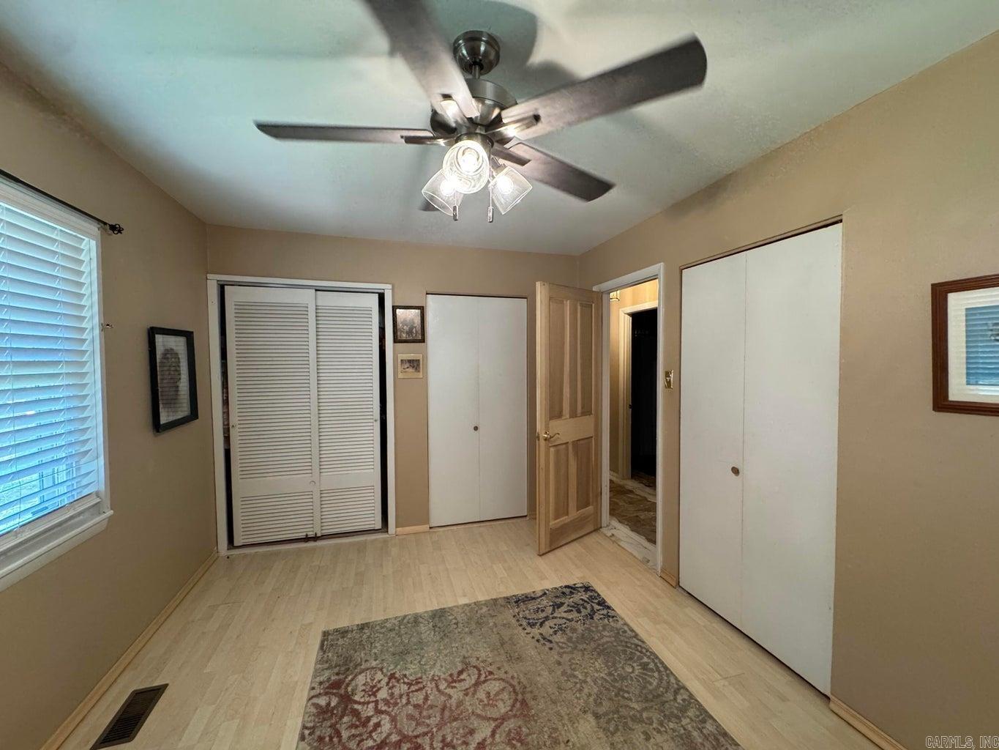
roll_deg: -0.4
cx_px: 500
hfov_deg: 102.1
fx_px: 404
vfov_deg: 85.7
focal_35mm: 14
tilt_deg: -2.1
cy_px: 375
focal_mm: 2.22
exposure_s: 1/60
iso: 400
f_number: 2.2
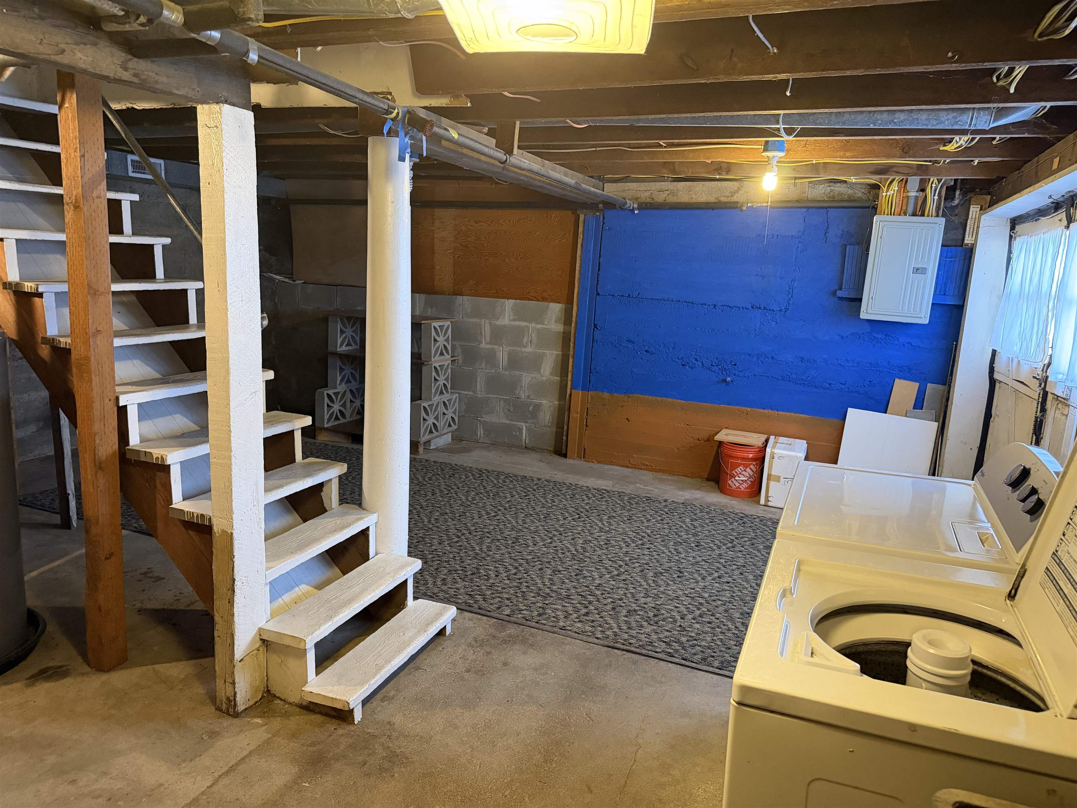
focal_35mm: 24
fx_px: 747
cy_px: 404
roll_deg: -1.8
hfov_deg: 71.6
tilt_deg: -10.7
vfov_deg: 56.8
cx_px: 538
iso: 640
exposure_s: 1/60
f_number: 1.78
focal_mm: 6.76
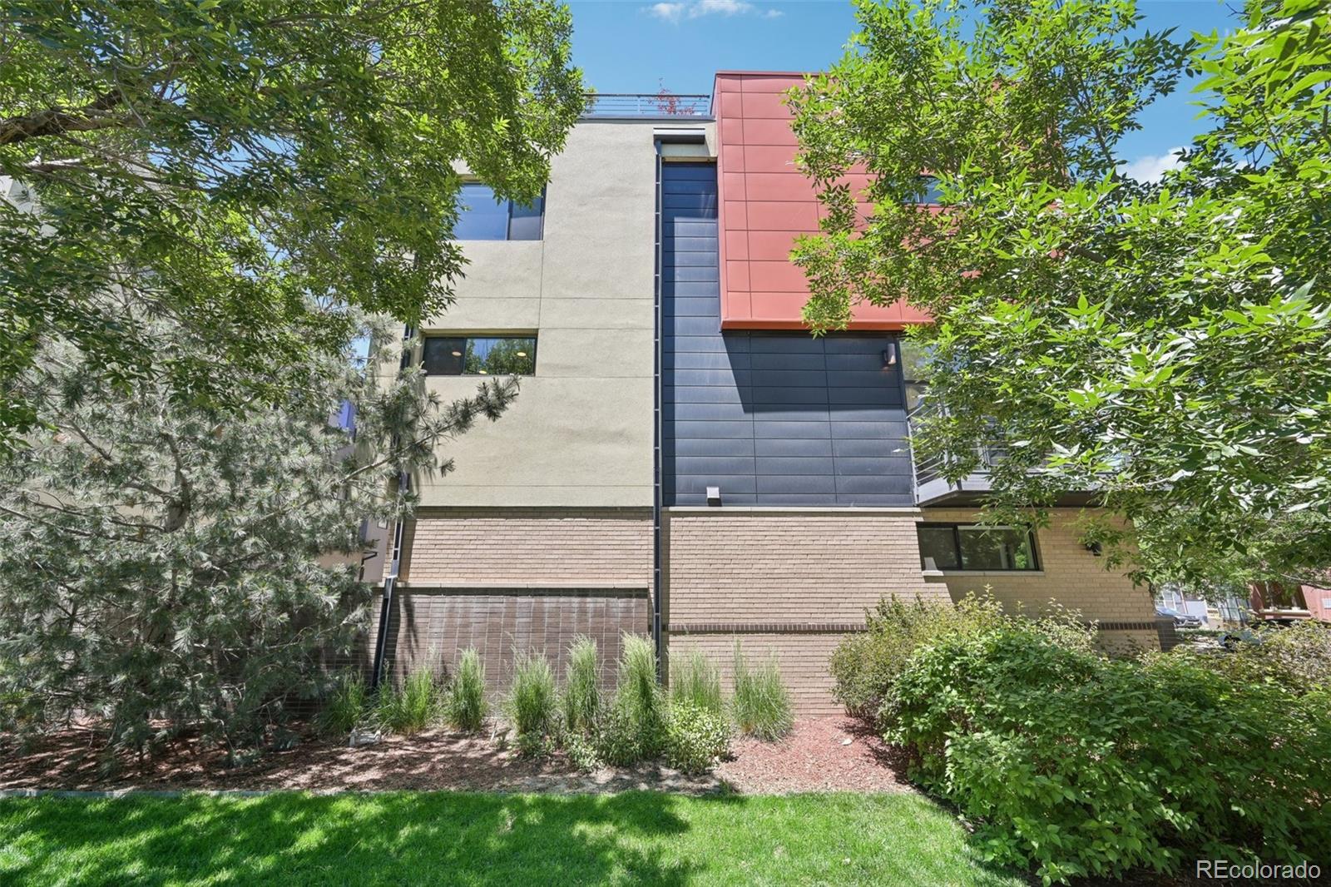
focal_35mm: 14
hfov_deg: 104.3
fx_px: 517
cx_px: 666
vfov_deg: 81.2
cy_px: 444
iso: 100
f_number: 8
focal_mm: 14
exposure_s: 1/60
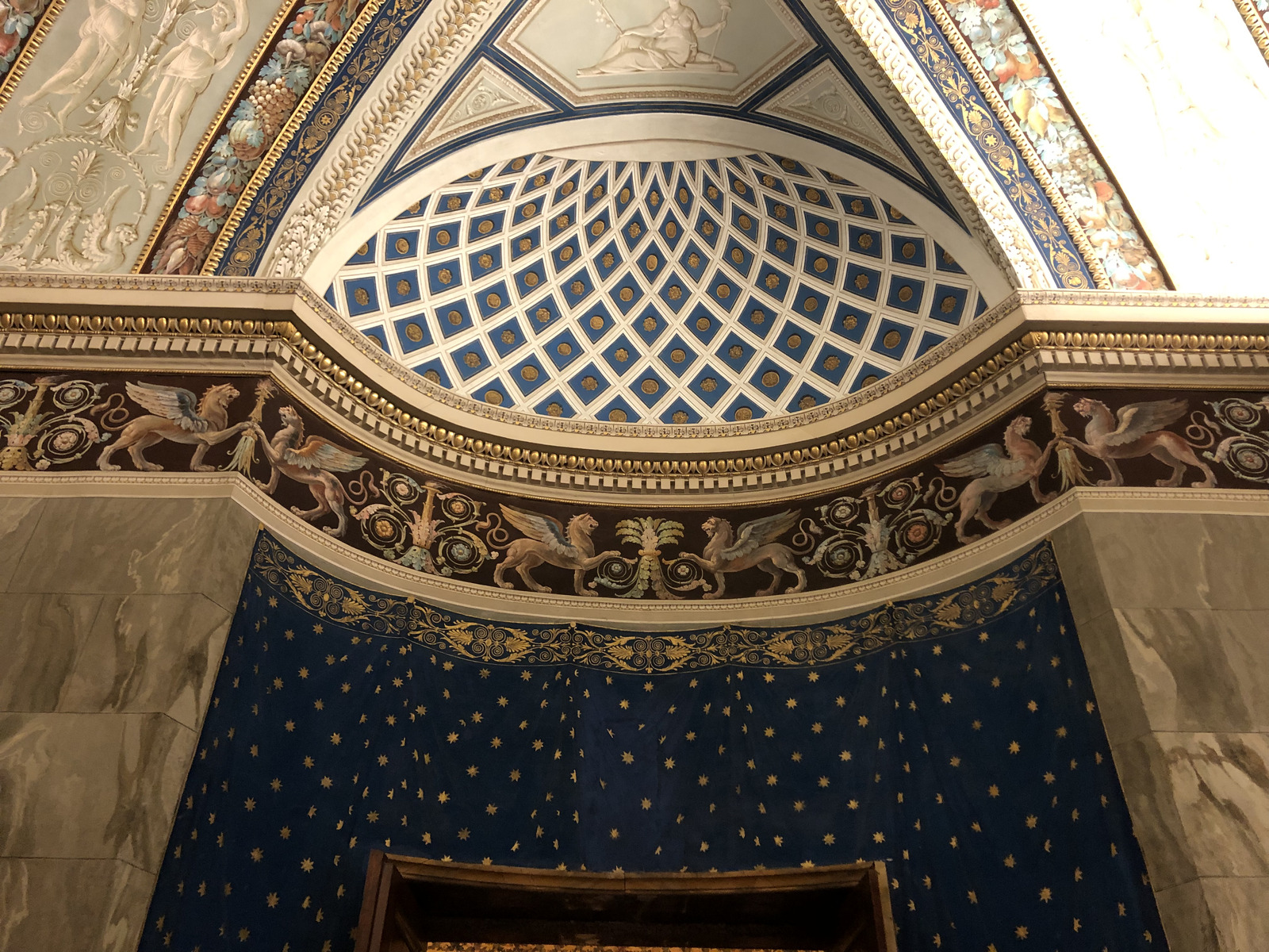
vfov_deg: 49.7
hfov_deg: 63.4
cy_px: 476
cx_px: 634
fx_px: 1026
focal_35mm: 28
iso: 80
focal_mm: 4
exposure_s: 1/17
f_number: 1.8
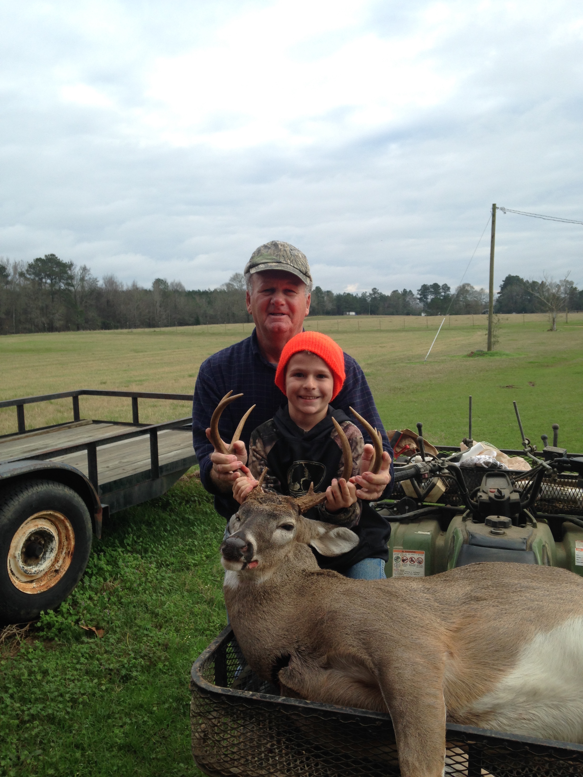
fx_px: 741
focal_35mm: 33
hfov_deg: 42.9
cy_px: 388
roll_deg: +2.6
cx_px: 292
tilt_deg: -4.4
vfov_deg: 55.4
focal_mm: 4.12
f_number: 2.4
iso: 50
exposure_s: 1/376
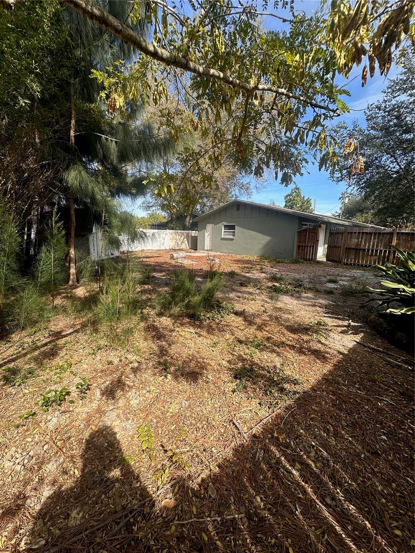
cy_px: 276
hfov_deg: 85.7
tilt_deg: -10.5
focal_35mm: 14
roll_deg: -1.5
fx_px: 224
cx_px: 208
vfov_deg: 102.1
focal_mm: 2.22
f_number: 2.2
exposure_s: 1/764
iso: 40
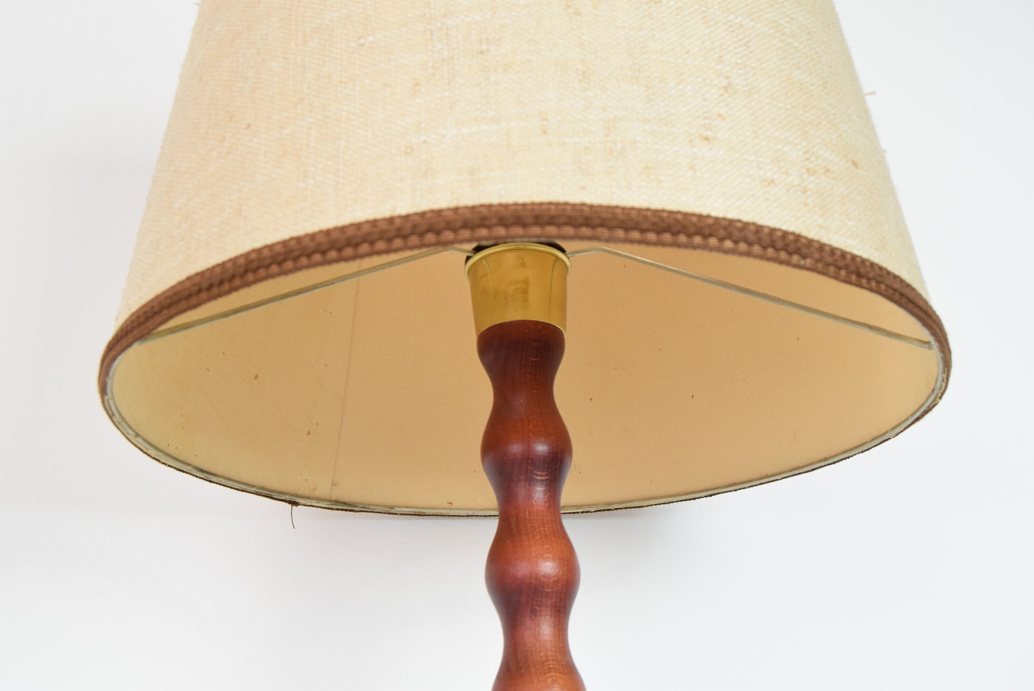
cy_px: 346
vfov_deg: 34.3
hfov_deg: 49.5
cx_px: 517
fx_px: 1121
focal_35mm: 39
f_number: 6.3
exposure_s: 1/160
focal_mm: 26
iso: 1600
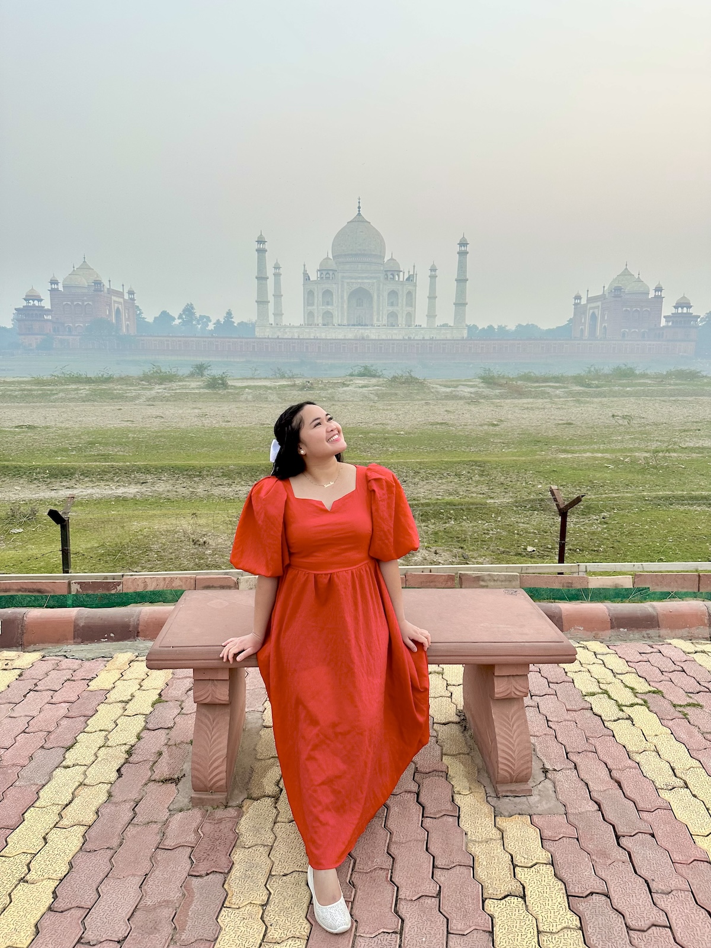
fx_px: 657
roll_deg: -1.1
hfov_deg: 56.8
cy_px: 474
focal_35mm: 24
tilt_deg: -9.9
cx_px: 356
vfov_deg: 71.6
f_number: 1.78
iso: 100
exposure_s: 1/121
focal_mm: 6.86
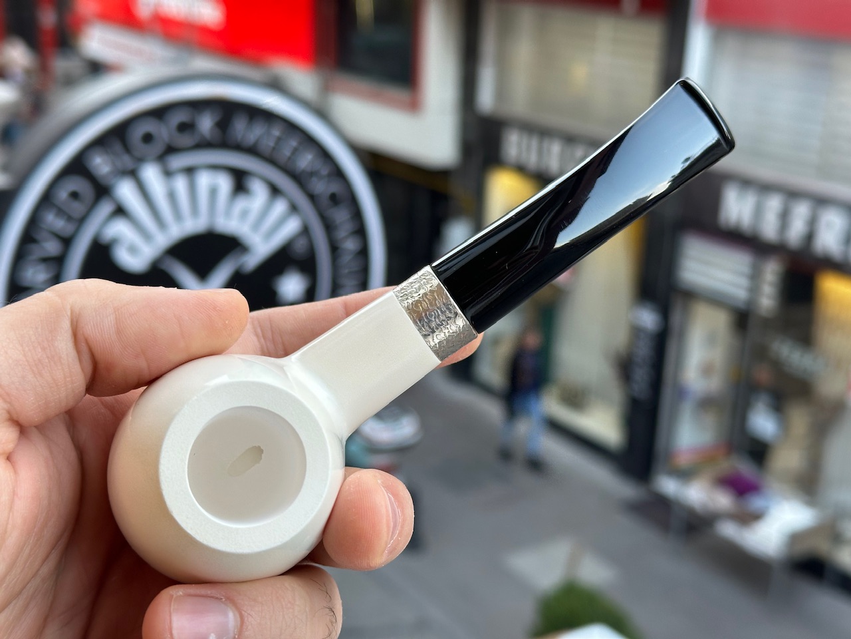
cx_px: 426
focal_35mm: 48
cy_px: 320
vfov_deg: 30.3
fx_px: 1180
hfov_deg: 39.7
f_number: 1.78
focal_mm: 6.86
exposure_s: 1/100
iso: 100
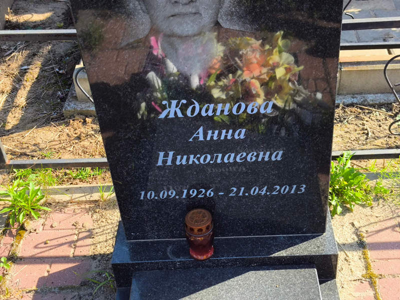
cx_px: 200
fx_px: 578
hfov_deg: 38.2
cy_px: 150
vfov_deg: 29.1
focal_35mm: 50
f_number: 1.7
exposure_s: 1/470
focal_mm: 4.71
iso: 50
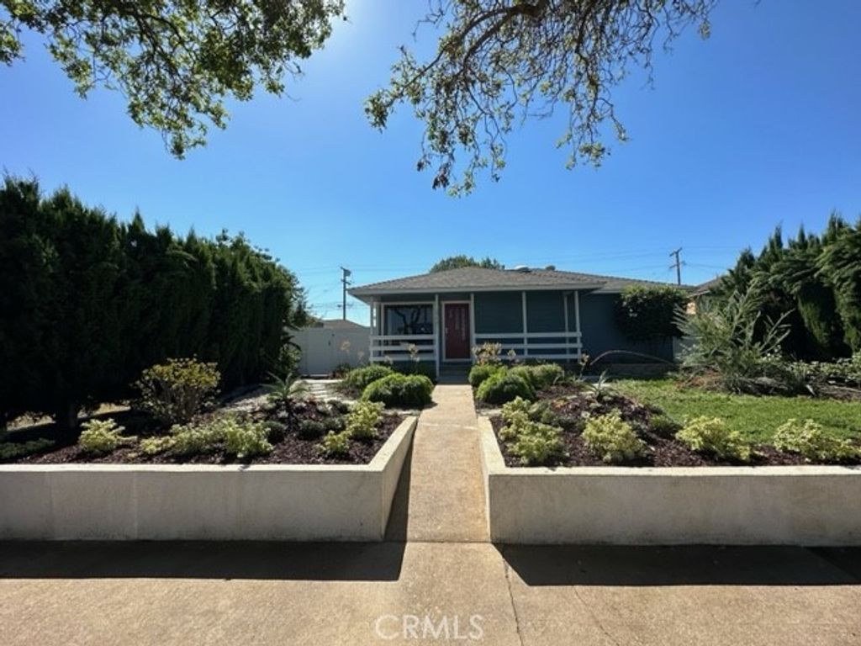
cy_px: 323
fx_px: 348
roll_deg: +0.2
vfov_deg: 85.7
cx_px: 430
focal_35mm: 14
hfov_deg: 102.1
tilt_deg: +5.8
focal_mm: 2.22
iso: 50
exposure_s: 1/2132
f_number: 2.2
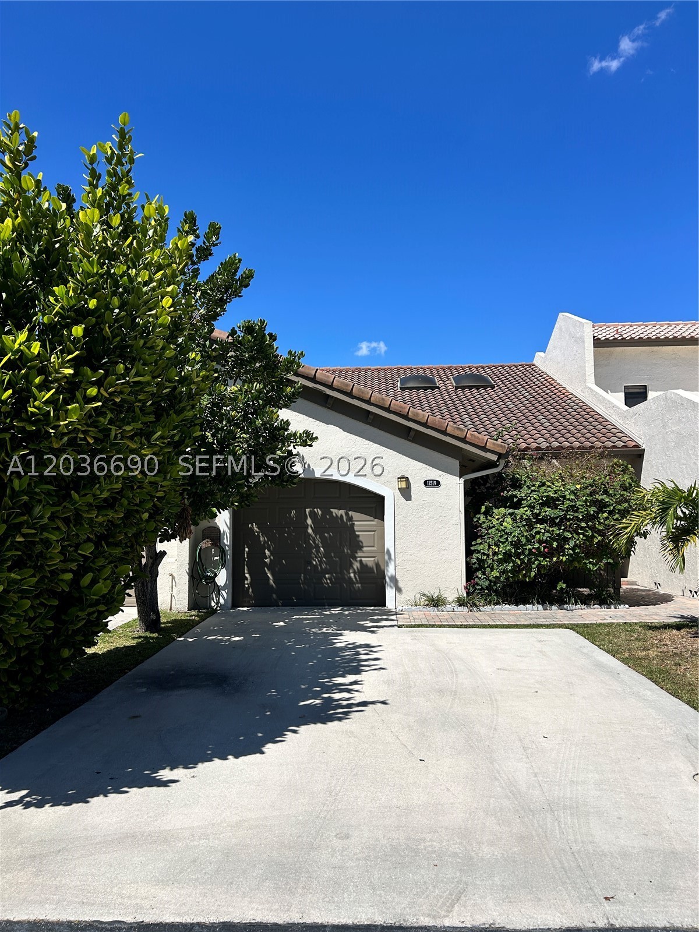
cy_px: 466
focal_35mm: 26
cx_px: 350
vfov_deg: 67.3
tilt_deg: +3.9
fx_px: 700
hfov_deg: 53.1
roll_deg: +0.1
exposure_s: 1/5882
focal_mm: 5.7
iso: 50
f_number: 1.5
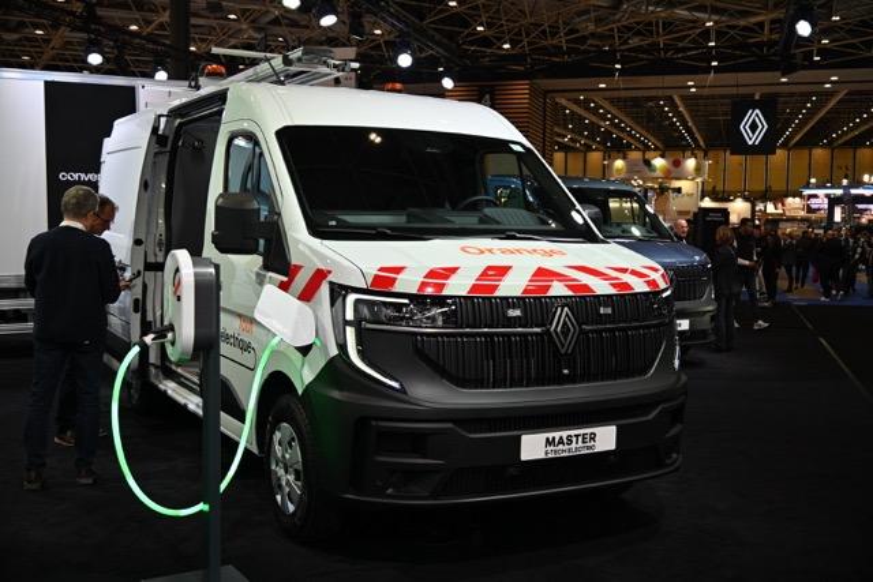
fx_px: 922
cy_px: 291
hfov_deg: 50.7
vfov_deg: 35.1
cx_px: 436
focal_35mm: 38
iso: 400
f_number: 4.8
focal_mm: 38
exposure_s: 1/160
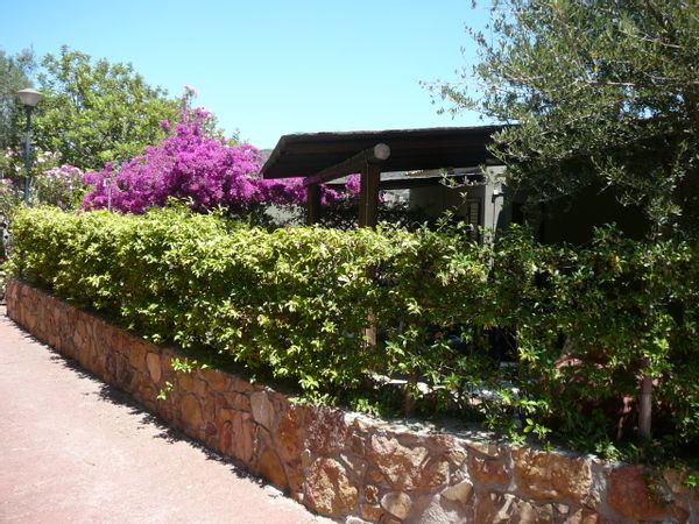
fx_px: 707
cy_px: 262
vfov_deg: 40.7
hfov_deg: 52.6
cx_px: 350
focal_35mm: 35
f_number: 2.8
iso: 80
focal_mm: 5.2
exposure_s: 1/500
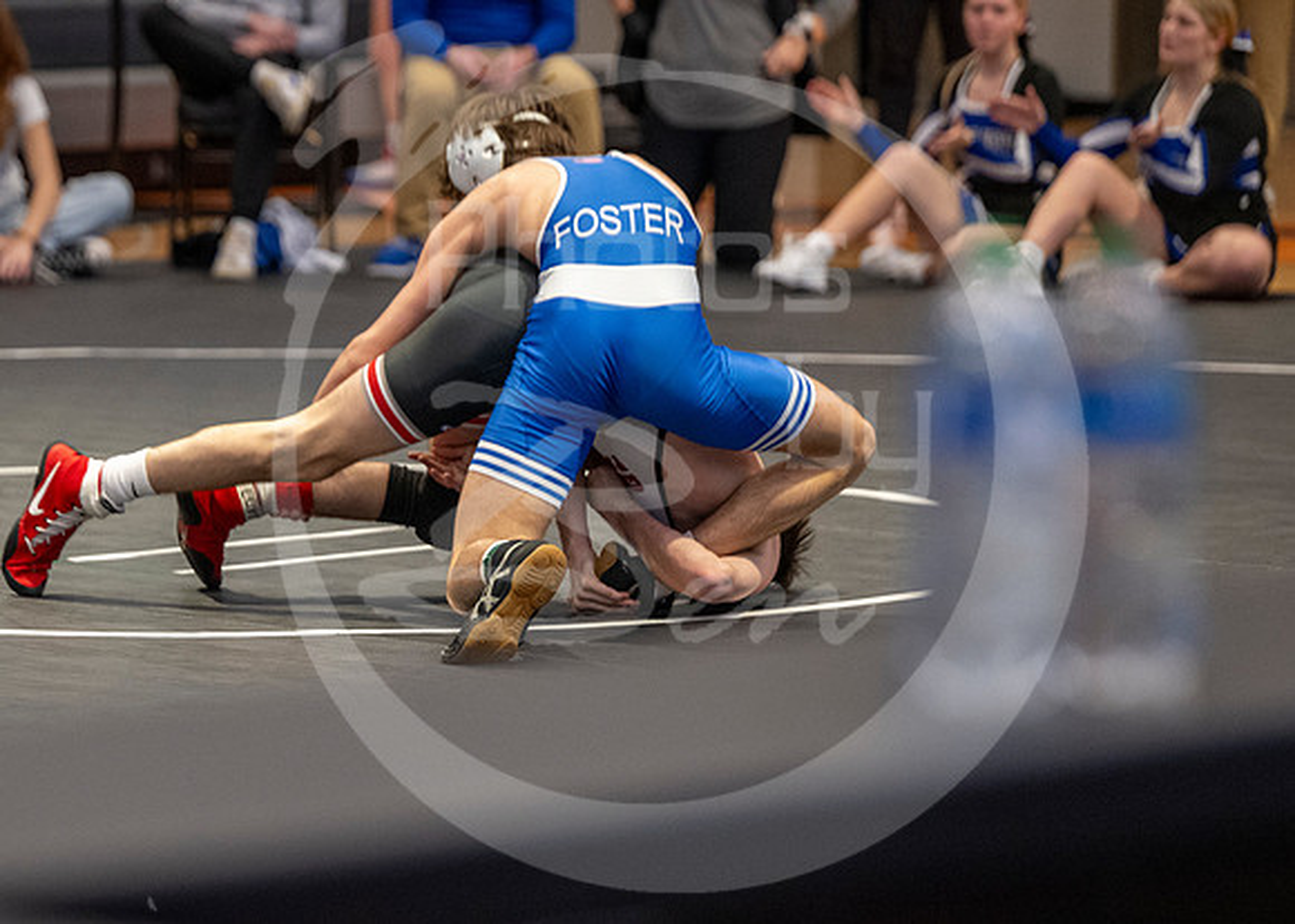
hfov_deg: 10.0
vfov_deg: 7.1
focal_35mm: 201
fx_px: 7396
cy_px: 771
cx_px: 379
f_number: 2.8
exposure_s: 1/1000
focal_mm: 115
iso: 3200
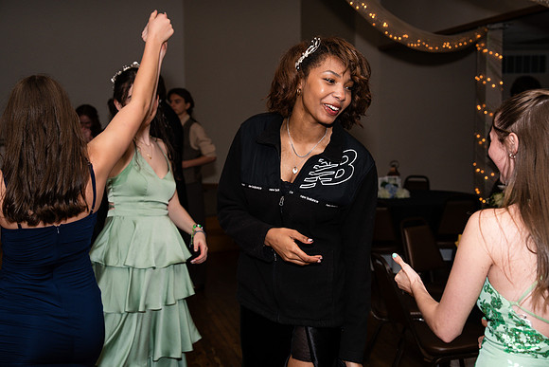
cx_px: 274
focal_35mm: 53
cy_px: 184
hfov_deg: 37.5
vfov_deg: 25.5
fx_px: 808
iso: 400
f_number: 5
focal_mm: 53
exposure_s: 1/250
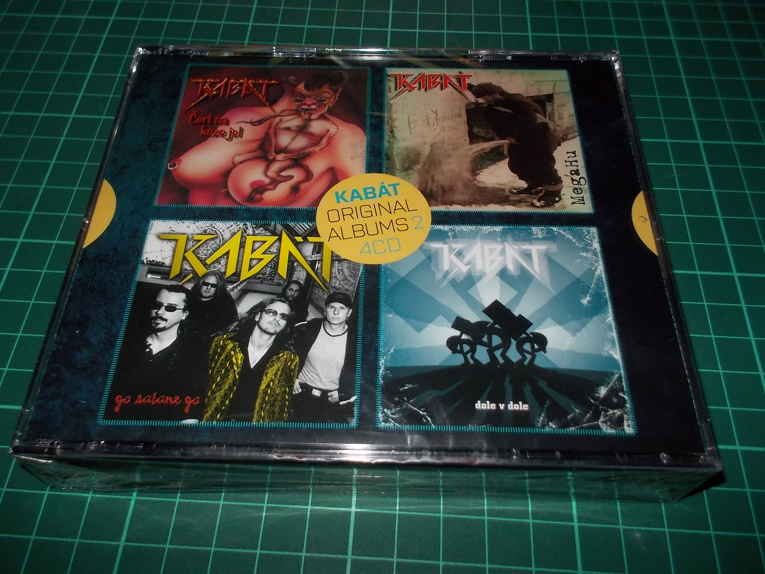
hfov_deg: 61.7
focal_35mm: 29
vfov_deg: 48.2
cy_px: 287
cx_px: 382
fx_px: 641
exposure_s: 1/30
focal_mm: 4.1
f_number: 3.3
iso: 200
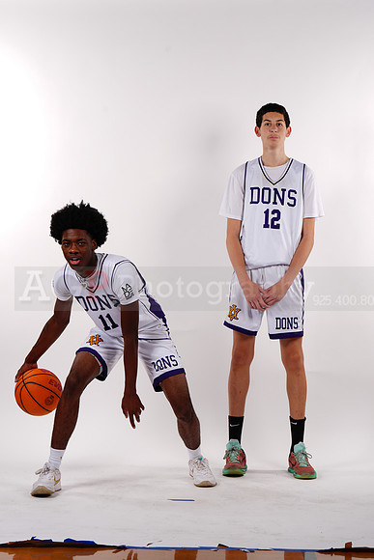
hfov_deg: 11.8
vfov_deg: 17.6
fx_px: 1806
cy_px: 280
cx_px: 187
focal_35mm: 116
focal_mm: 116
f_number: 9
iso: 200
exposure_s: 1/500
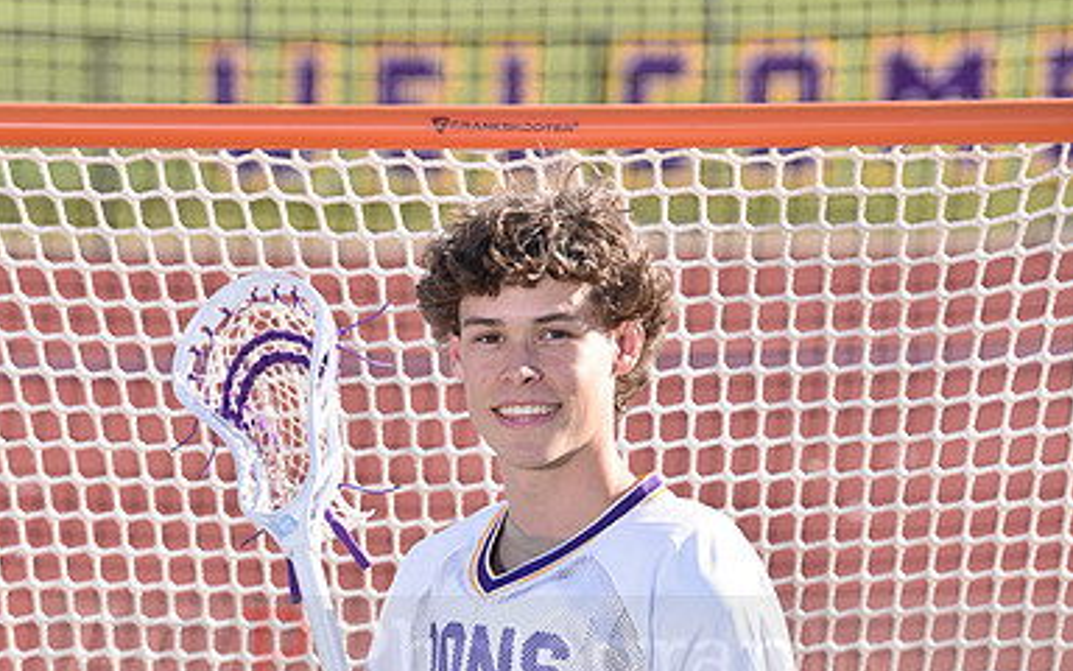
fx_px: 7428
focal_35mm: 254
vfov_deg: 5.2
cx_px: 538
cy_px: 635
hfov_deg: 8.3
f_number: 5.6
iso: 125
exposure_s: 1/250
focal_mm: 165
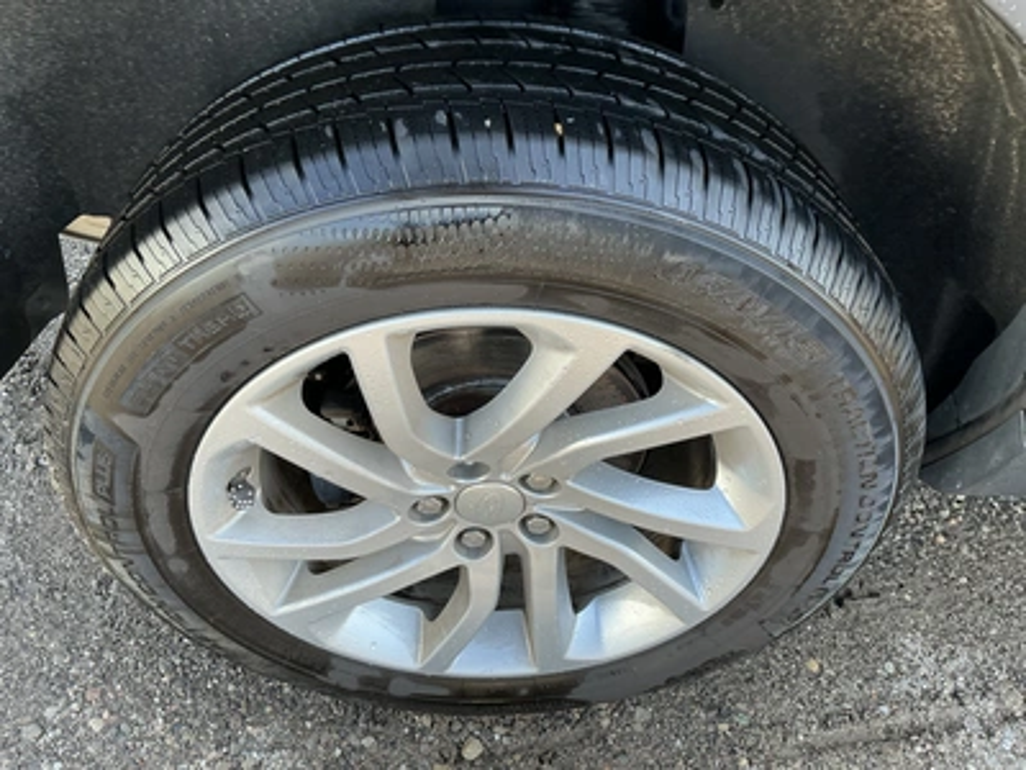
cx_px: 513
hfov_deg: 63.4
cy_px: 385
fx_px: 830
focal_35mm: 28
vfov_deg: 49.7
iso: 25
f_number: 1.8
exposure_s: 1/122
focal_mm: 3
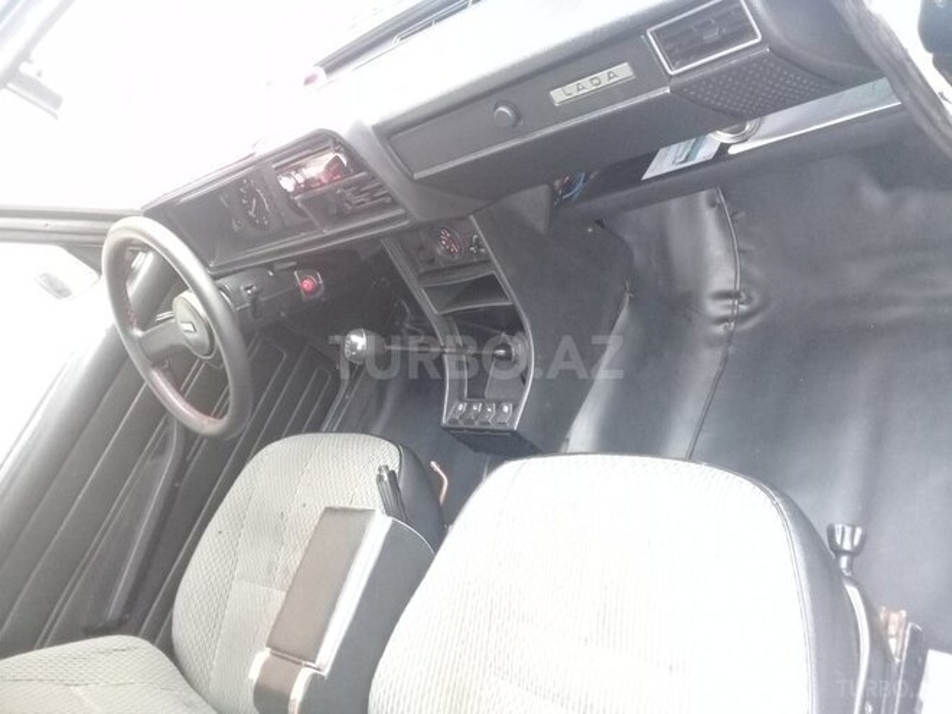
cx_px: 476
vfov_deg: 45.4
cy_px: 357
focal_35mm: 31
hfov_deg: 58.4
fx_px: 853
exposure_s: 1/17
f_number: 2.2
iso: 200
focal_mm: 3.3
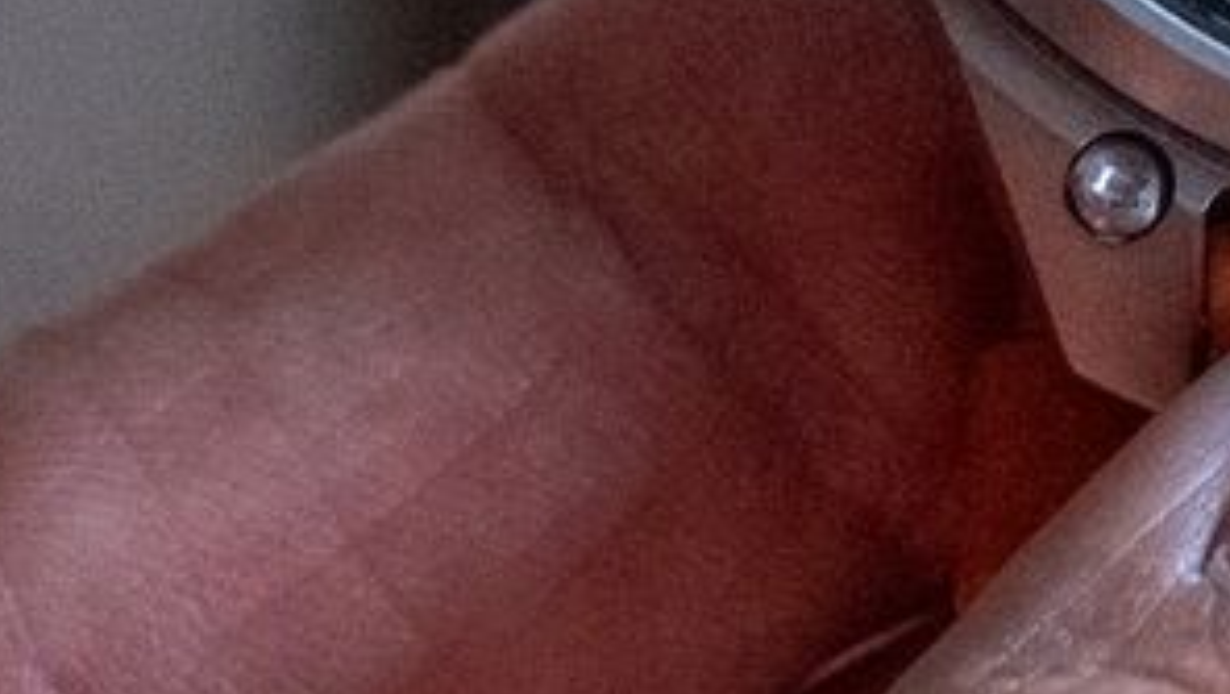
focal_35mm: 340
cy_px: -650
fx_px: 11097
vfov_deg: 3.6
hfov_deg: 6.3
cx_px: 1400
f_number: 7.1
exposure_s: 1/150
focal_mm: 50
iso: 8000
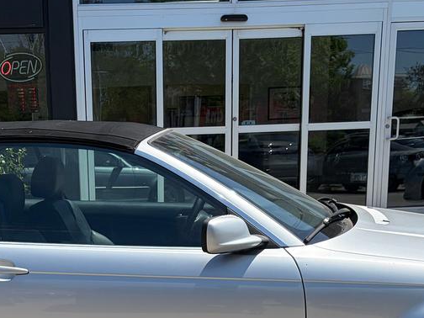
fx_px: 808
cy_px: 370
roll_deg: +1.6
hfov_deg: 29.0
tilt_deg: -15.0
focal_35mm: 66
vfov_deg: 20.9
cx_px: 113
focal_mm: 5.96
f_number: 1.6
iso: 64
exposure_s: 1/3831
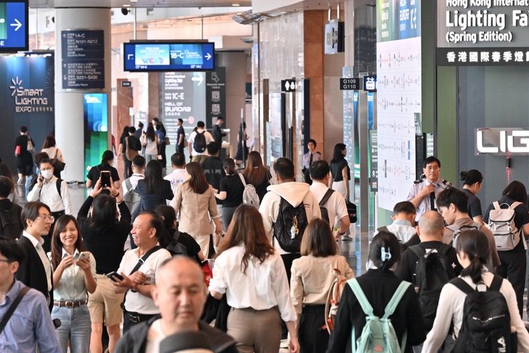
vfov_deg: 5.6
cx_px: 329
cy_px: 153
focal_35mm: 247
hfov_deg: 8.3
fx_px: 3630
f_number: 5.6
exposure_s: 1/160
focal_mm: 120
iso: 1250
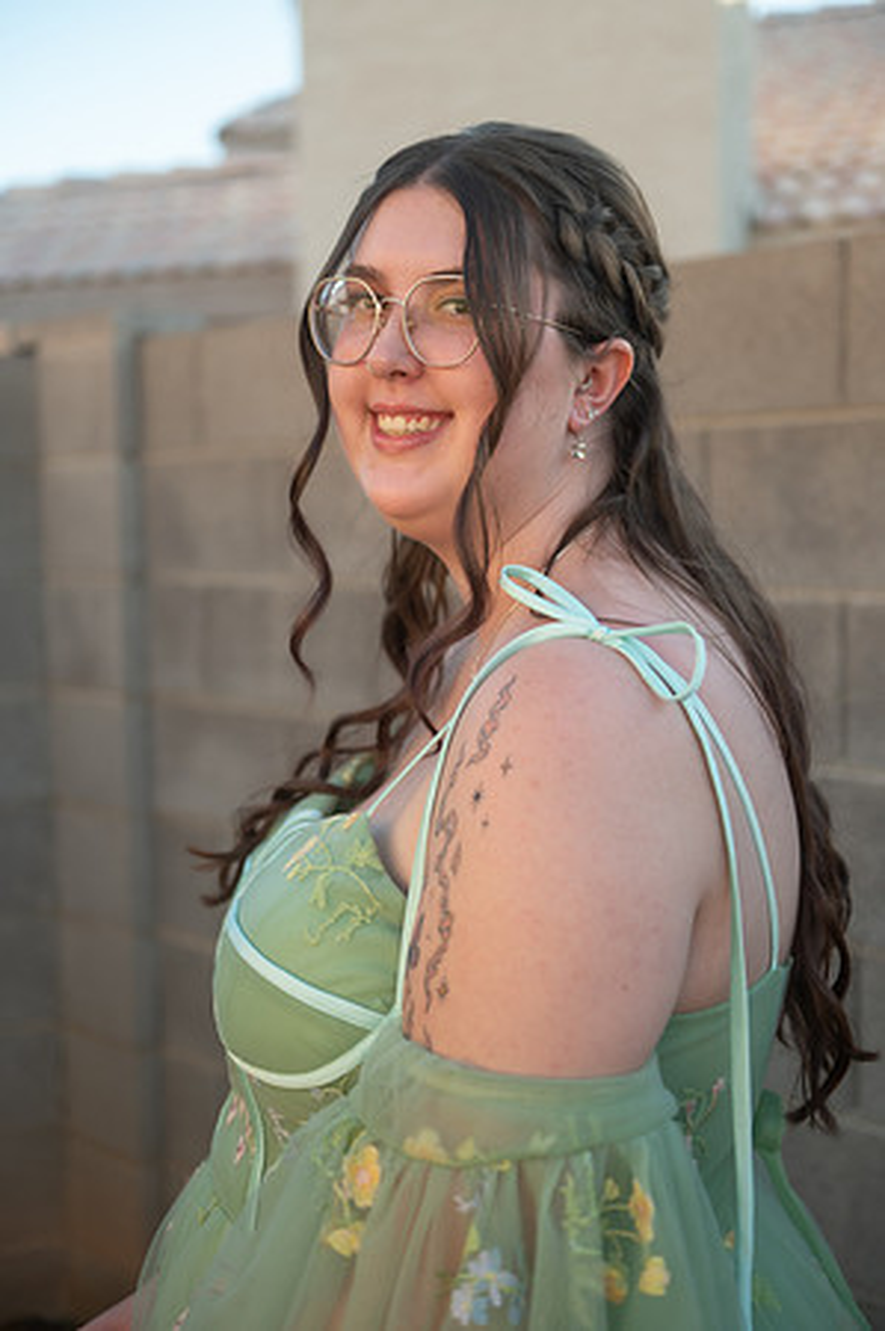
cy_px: 666
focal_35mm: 44
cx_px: 442
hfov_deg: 30.4
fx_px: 1626
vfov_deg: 44.5
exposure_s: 1/1000
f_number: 2.8
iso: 320
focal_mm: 44
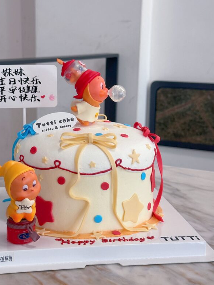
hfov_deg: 23.2
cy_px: 133
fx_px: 519
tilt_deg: -10.4
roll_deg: -1.6
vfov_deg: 30.7
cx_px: 83
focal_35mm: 63
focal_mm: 6.86
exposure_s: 1/50
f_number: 1.78
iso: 125
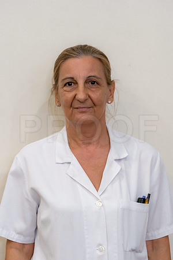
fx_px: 1297
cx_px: 86
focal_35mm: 180
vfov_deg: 11.4
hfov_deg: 7.6
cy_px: 130
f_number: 4
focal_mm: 180
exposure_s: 1/80
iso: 5000
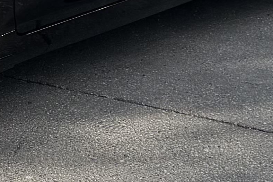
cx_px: -116
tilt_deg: -11.5
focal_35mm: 181
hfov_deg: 11.0
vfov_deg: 7.4
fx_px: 1372
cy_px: -137
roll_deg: -0.4
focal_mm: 6.76
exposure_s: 1/4673
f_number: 1.78
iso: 80
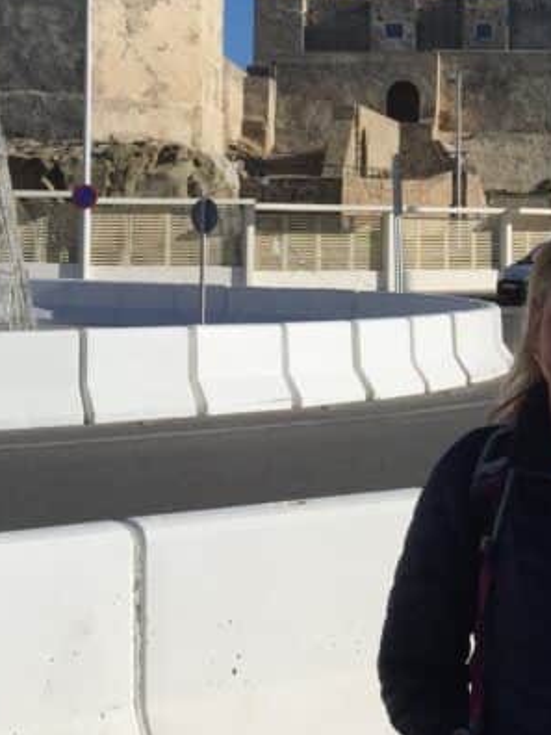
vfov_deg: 25.5
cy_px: 130
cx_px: 633
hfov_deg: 18.7
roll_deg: -1.0
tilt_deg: +5.1
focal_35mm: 75
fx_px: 1592
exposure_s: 1/4950
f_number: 2.2
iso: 32
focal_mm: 4.15
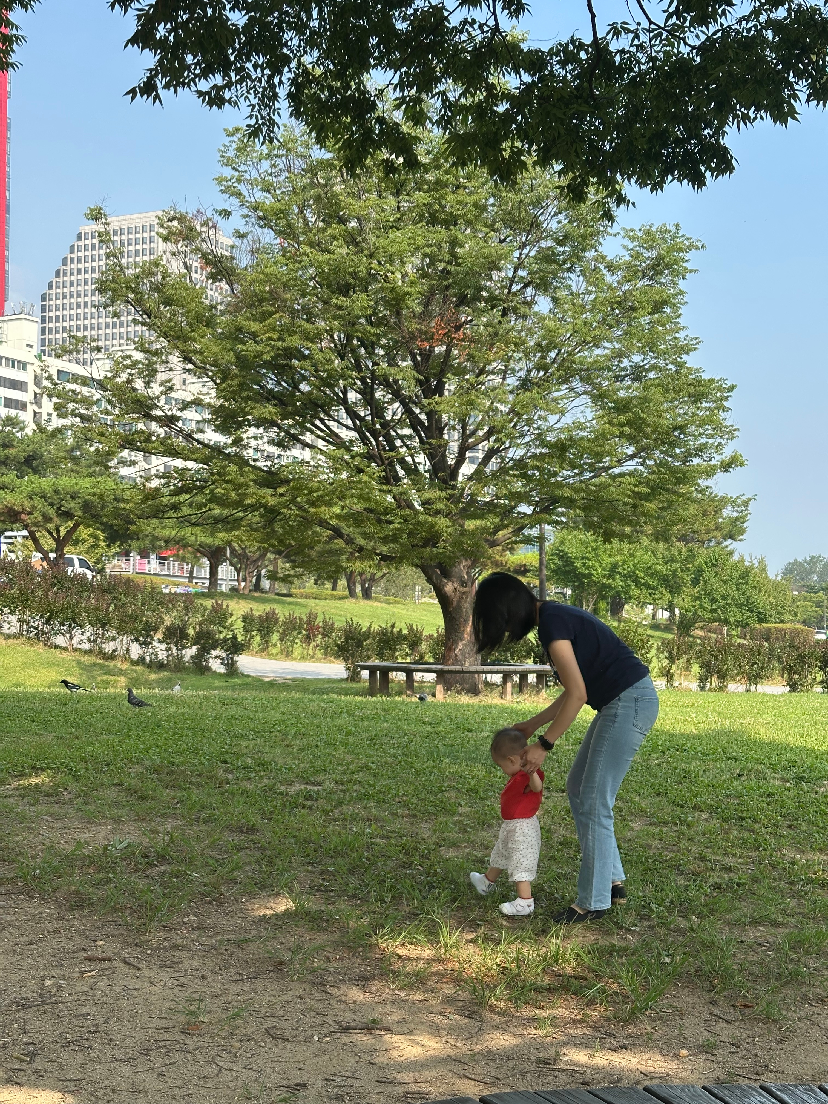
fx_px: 1531
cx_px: 414
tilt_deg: +3.3
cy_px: 552
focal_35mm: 48
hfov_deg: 30.3
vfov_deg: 39.7
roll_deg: -0.5
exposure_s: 1/1613
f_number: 1.78
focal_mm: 6.86
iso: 64
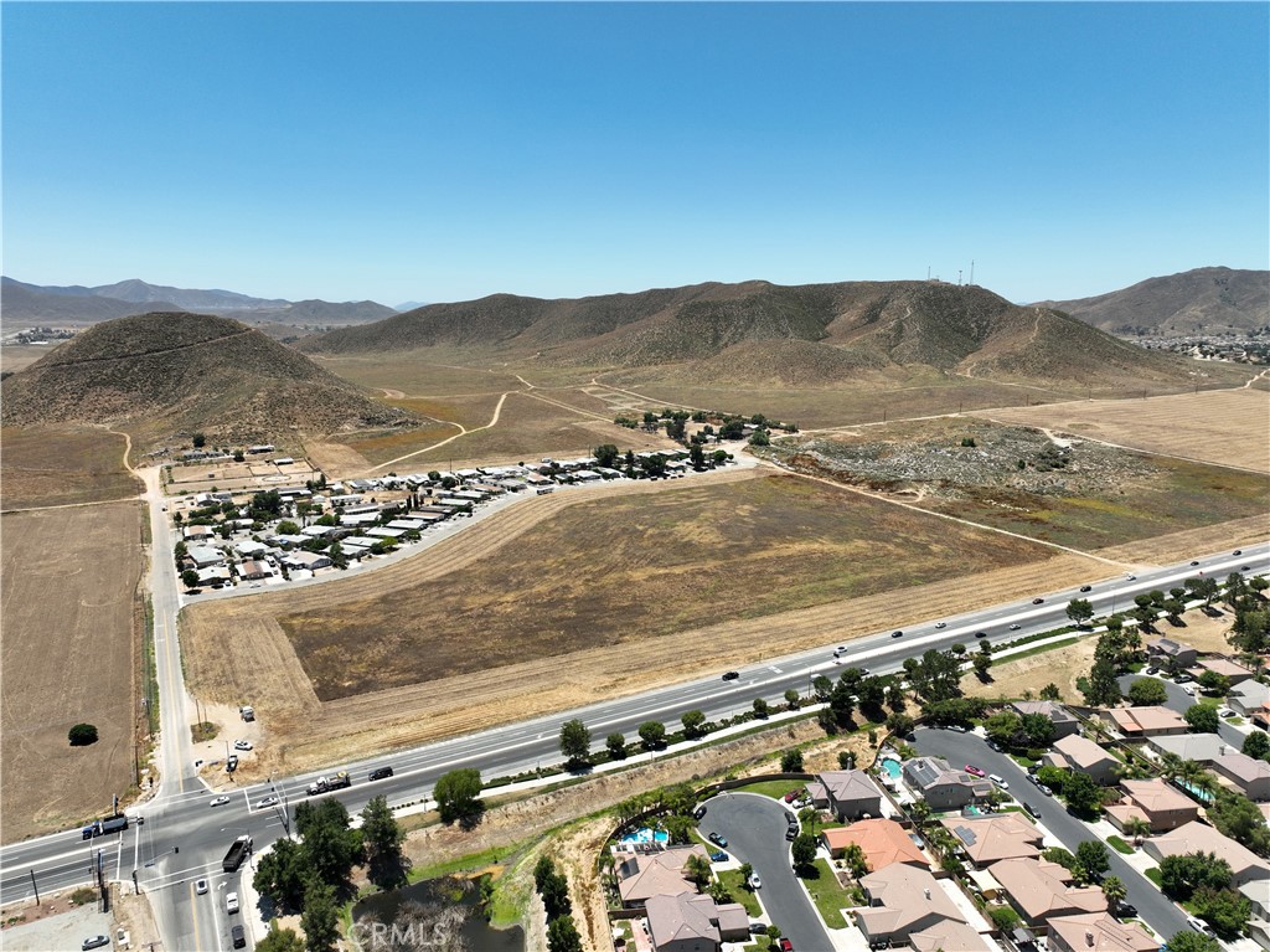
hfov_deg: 71.6
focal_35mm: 24
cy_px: 476
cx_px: 635
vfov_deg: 56.8
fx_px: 880
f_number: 2.8
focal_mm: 12.29
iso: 100
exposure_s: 1/1600
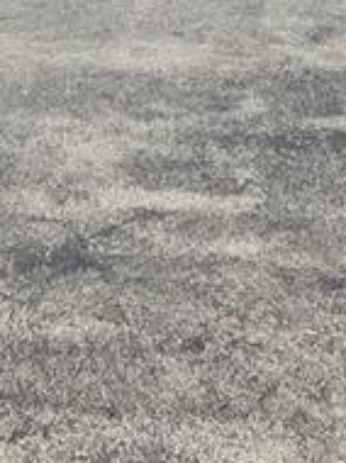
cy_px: -205
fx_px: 1242
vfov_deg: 18.9
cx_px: 132
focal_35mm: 93
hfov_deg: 15.8
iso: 20
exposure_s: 1/1559
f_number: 1.8
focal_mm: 5.4
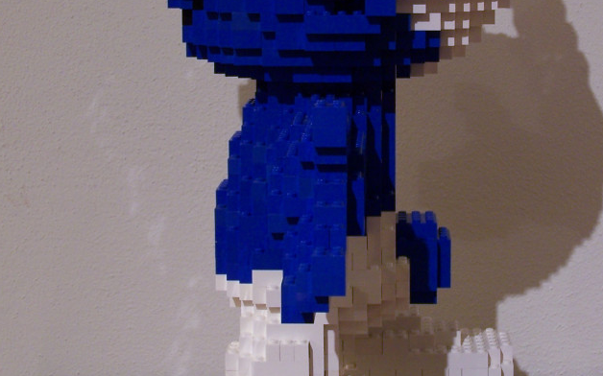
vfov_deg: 12.8
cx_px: 349
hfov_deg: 20.4
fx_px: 1676
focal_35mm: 102
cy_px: 125
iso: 80
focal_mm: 9.8
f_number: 3.1
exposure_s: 1/2
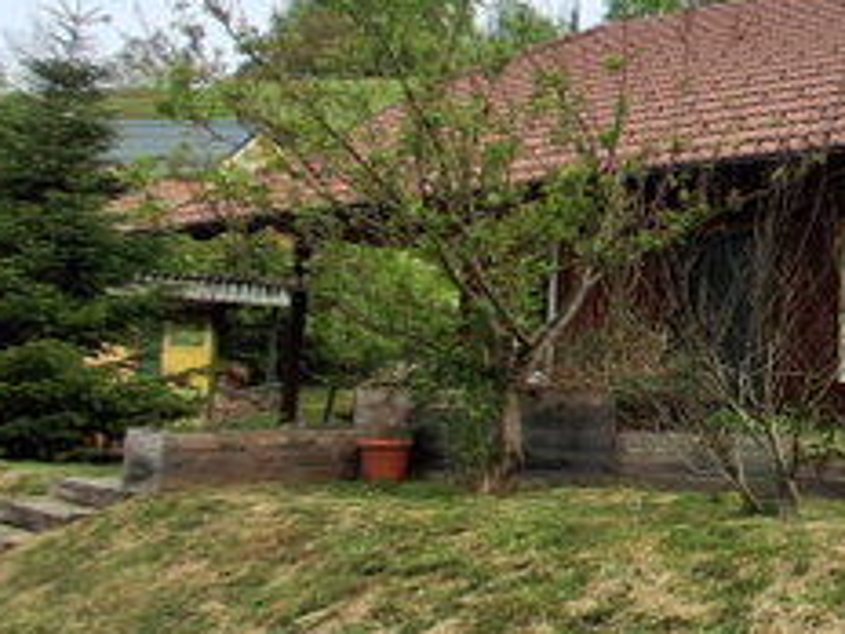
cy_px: 175
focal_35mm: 46
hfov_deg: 34.4
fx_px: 1123
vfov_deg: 31.1
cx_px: 974
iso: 50
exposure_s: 1/1623
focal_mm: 1.4
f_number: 2.2
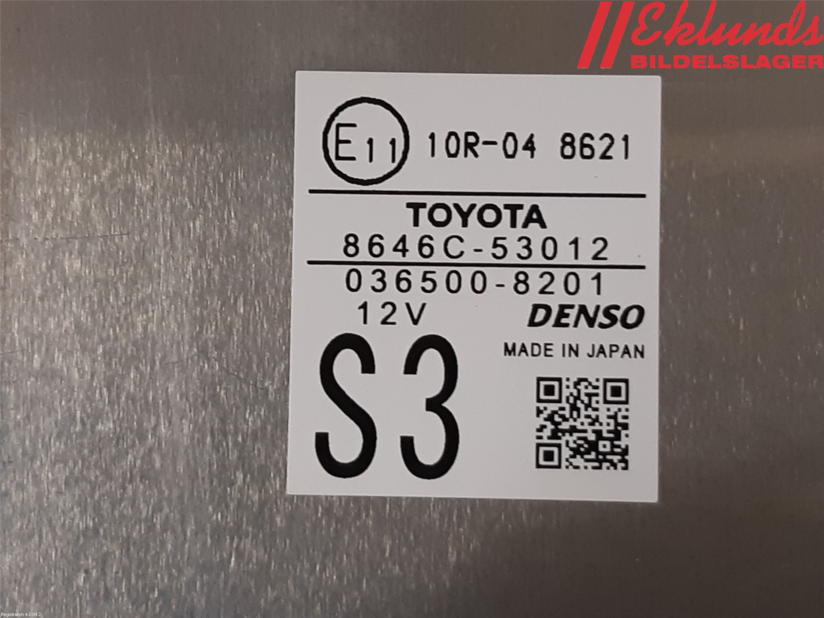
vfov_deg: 53.1
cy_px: 309
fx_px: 619
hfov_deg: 67.3
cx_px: 412
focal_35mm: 26
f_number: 1.7
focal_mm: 3.93
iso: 160
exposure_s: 1/50
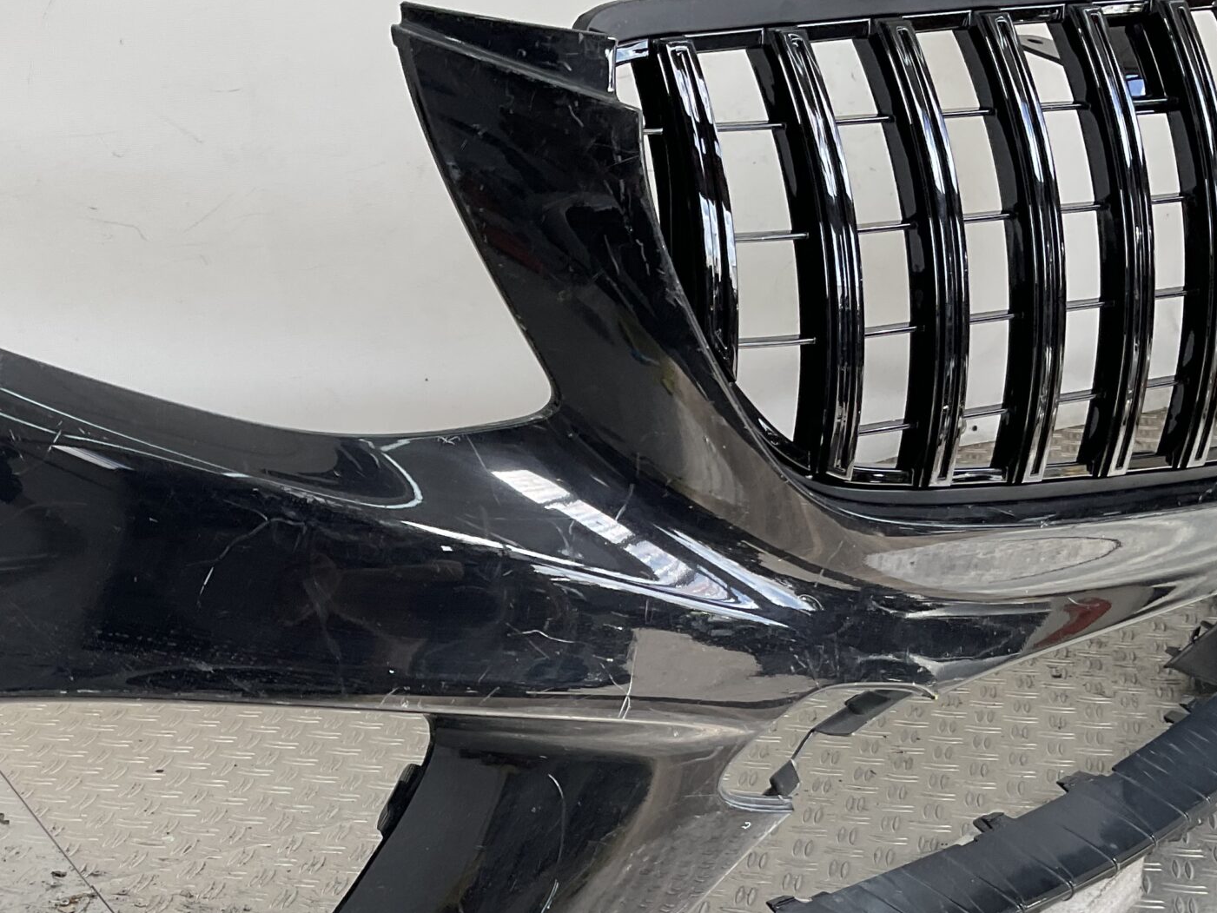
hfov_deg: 35.5
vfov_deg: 27.2
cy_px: 679
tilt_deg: -21.0
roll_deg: -0.2
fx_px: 1863
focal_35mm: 53
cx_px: 334
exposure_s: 1/270
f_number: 1.8
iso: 16
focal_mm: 3
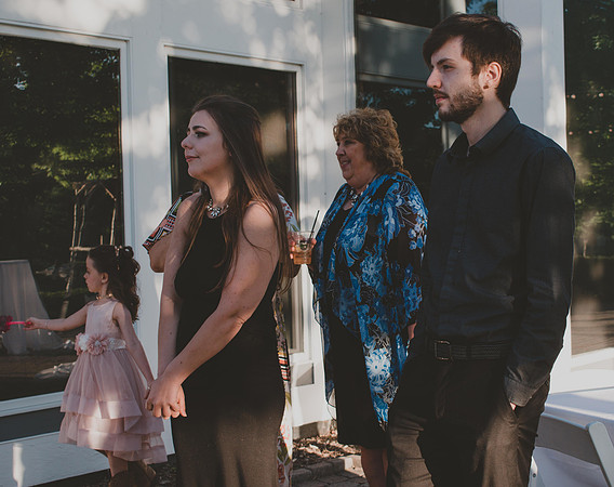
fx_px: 1207
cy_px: 232
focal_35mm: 67
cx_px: 365
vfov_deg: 22.8
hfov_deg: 28.5
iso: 100
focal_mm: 38
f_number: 6.3
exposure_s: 1/160
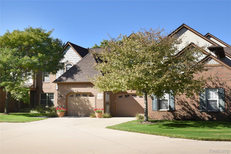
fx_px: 225
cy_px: 77
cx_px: 116
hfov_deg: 54.4
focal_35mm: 35
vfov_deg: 37.9
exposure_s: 1/200
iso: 160
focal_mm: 35
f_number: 10
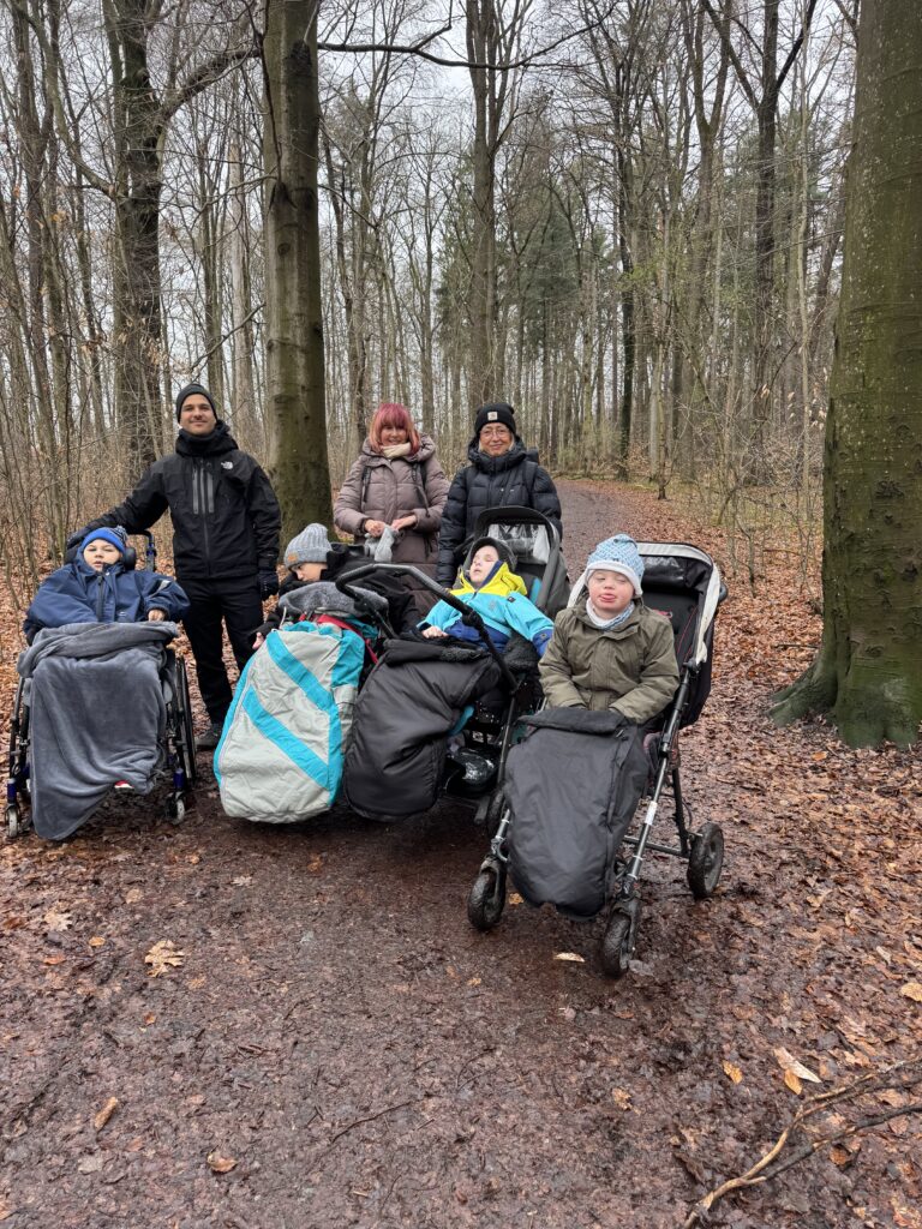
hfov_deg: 56.8
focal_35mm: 24
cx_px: 461
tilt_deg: -6.2
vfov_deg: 71.6
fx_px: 852
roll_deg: +1.1
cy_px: 614
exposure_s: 1/210
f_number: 1.78
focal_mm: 6.76
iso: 64
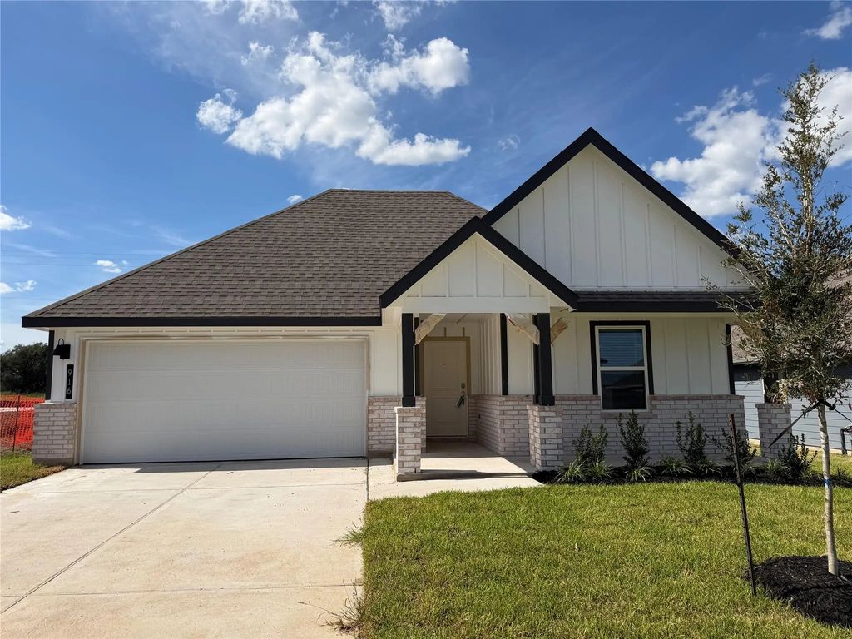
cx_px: 426
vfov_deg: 56.8
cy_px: 320
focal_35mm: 24
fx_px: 591
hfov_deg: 71.6
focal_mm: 6.76
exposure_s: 1/8130
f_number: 1.78
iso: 80
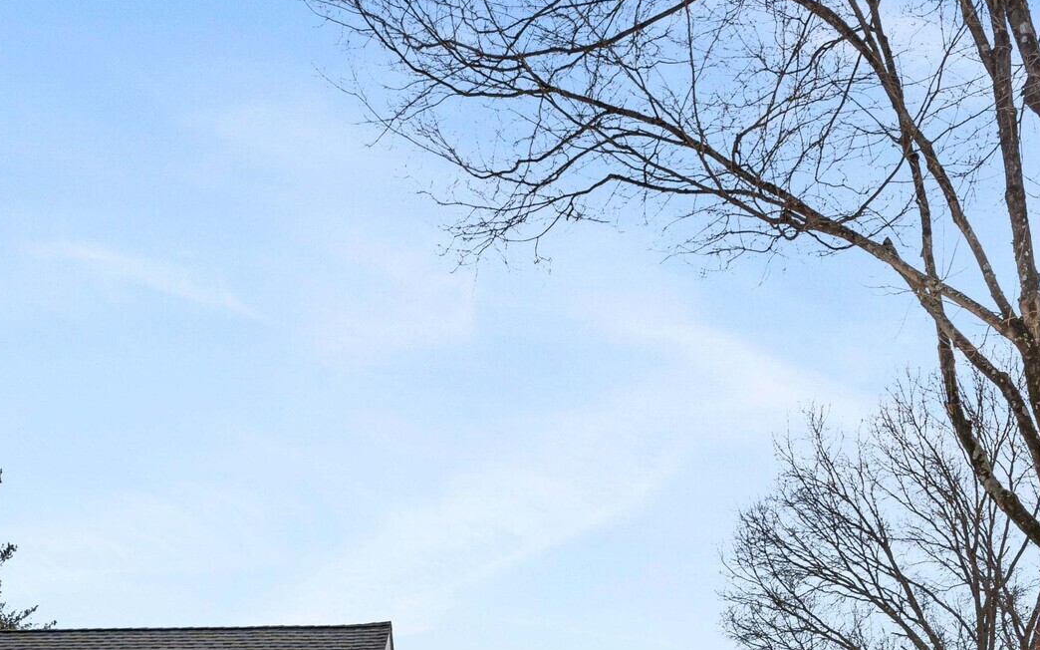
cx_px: 470
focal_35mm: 66
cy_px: 1014
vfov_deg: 17.4
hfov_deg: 31.1
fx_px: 1870
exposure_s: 1/800
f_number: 8
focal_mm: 22
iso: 160
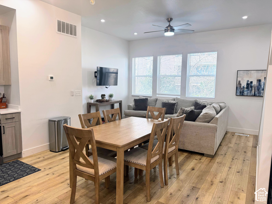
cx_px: 136
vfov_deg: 56.8
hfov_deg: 71.6
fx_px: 189
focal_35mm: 24
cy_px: 102
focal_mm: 6.76
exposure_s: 1/164
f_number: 1.78
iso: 100
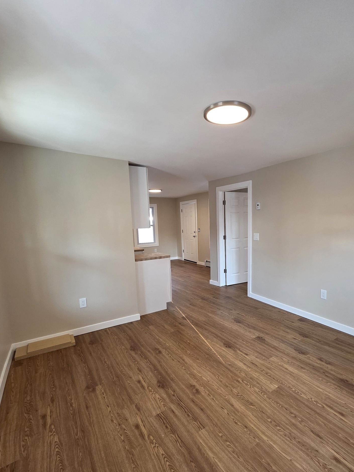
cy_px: 254
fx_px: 218
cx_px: 209
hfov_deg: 77.4
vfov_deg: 94.3
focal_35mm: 16
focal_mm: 2.2
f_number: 1.9
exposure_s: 1/120
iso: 200
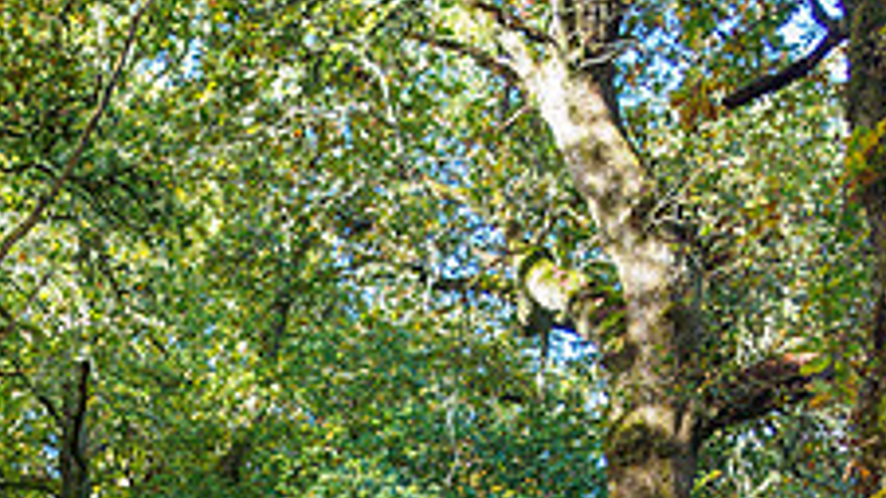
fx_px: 1574
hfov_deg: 30.3
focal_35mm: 67
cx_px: 122
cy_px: 822
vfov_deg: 15.9
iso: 200
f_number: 2
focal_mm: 12
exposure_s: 1/50
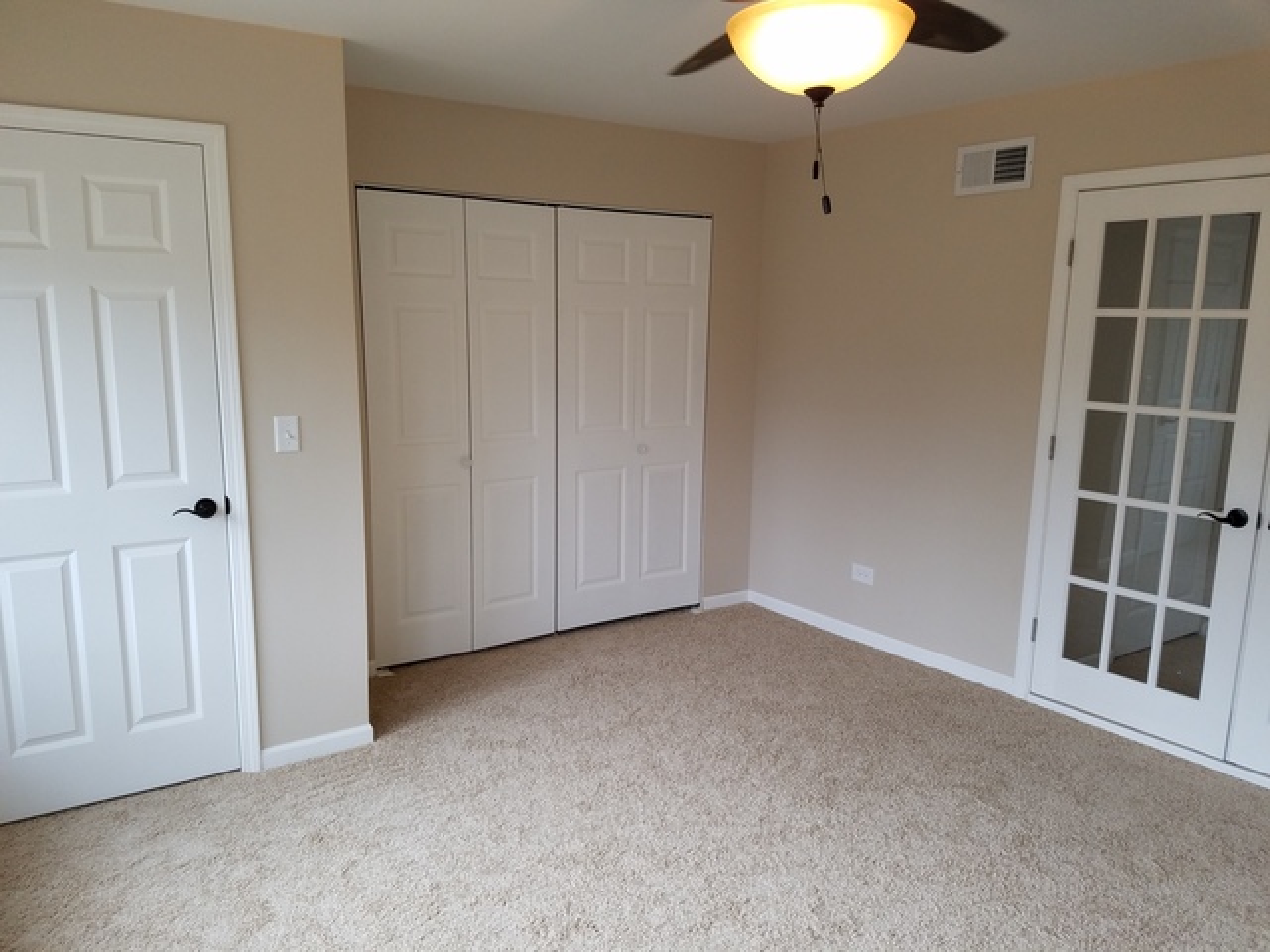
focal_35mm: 26
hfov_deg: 67.3
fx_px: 954
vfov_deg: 53.1
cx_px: 635
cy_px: 476
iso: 100
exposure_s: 1/60
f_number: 1.7
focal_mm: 4.2
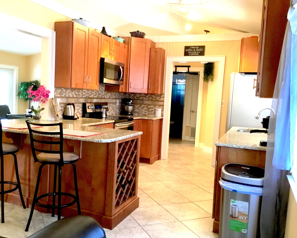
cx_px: 138
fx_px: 290
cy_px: 120
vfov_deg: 44.5
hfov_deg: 54.2
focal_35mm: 33
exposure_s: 1/17
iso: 200
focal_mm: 3.3
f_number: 2.4
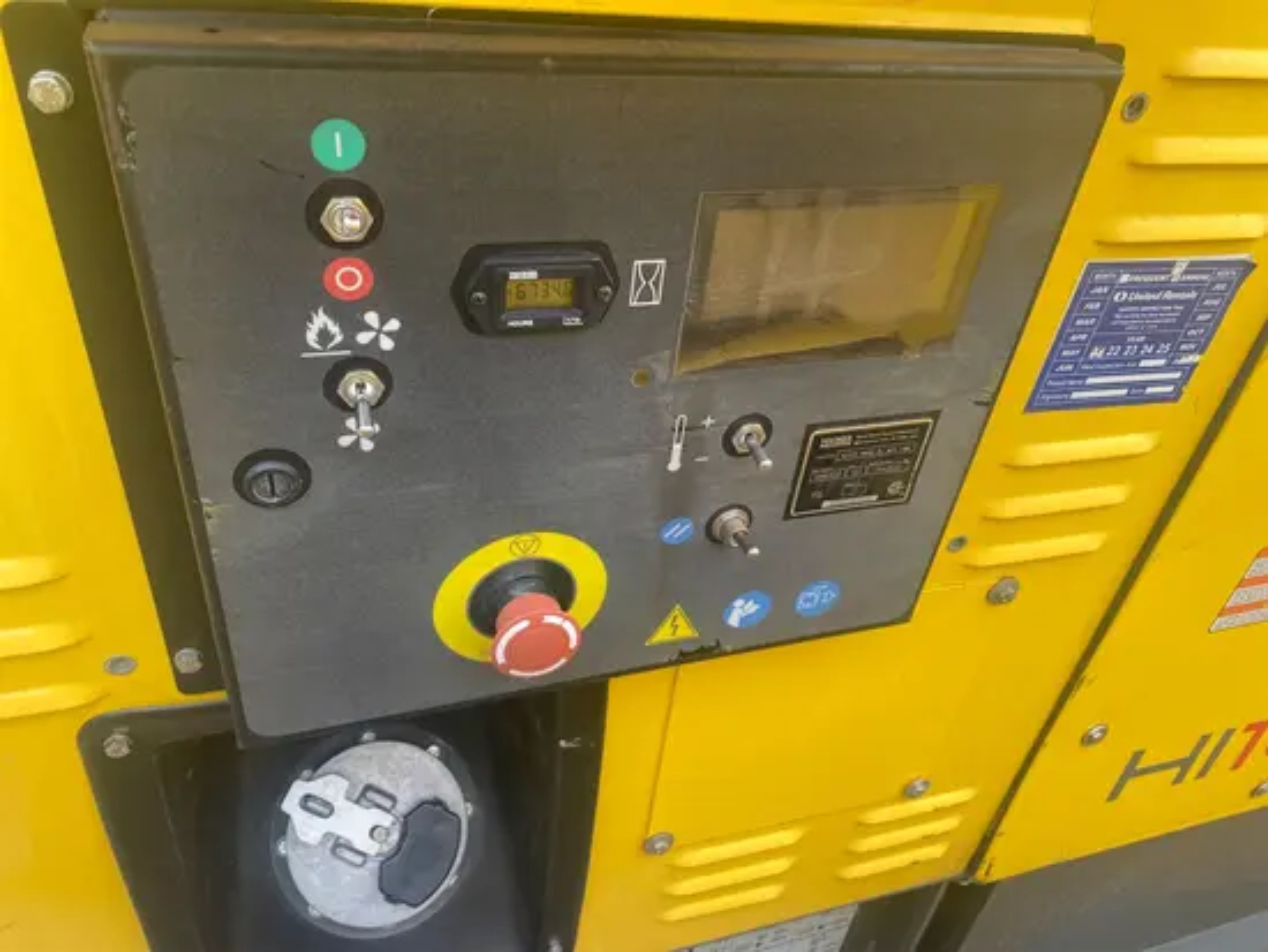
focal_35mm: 26
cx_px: 634
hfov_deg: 67.3
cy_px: 476
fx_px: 953
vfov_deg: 53.1
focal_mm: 4.25
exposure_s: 1/255
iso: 32
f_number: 1.8
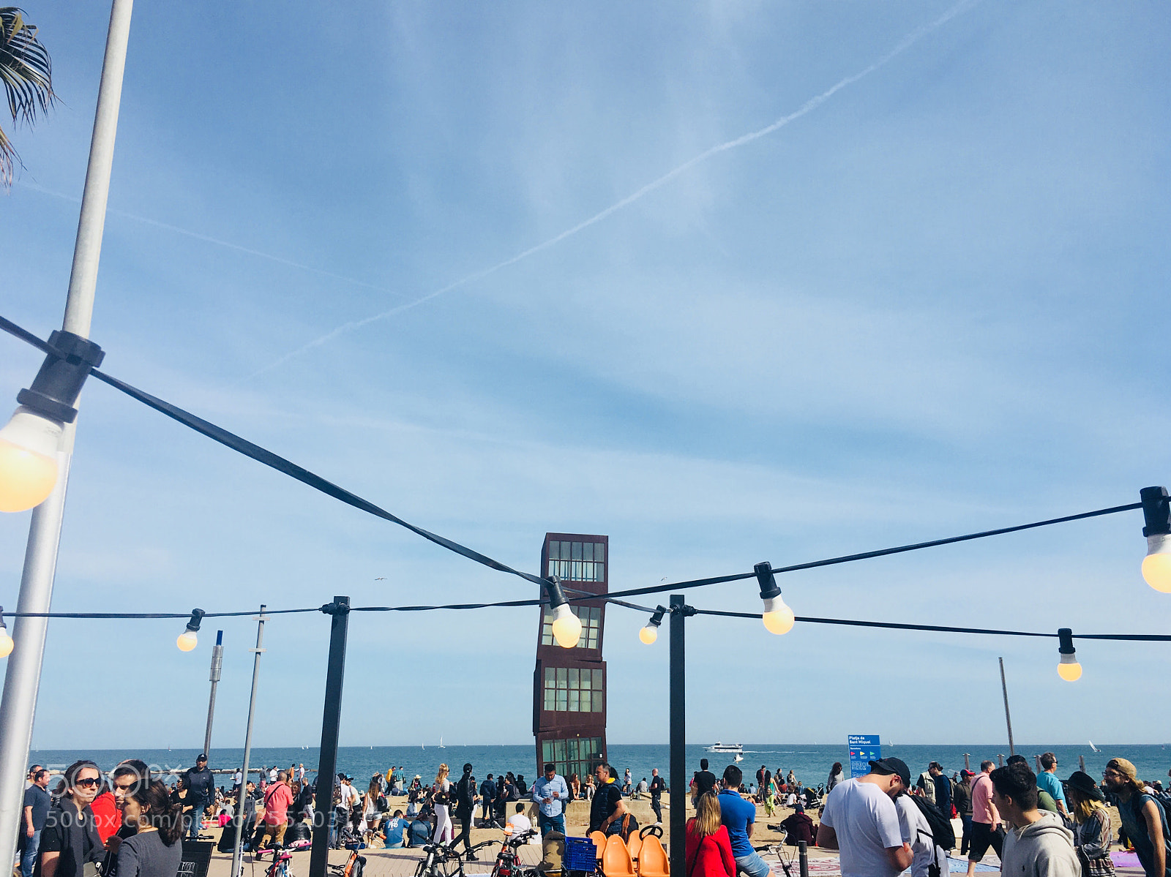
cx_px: 586
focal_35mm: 29
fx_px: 981
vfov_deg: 48.2
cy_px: 438
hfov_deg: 61.7
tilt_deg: +17.0
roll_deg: +1.4
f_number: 2.2
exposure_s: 1/2331
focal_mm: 4.15
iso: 25
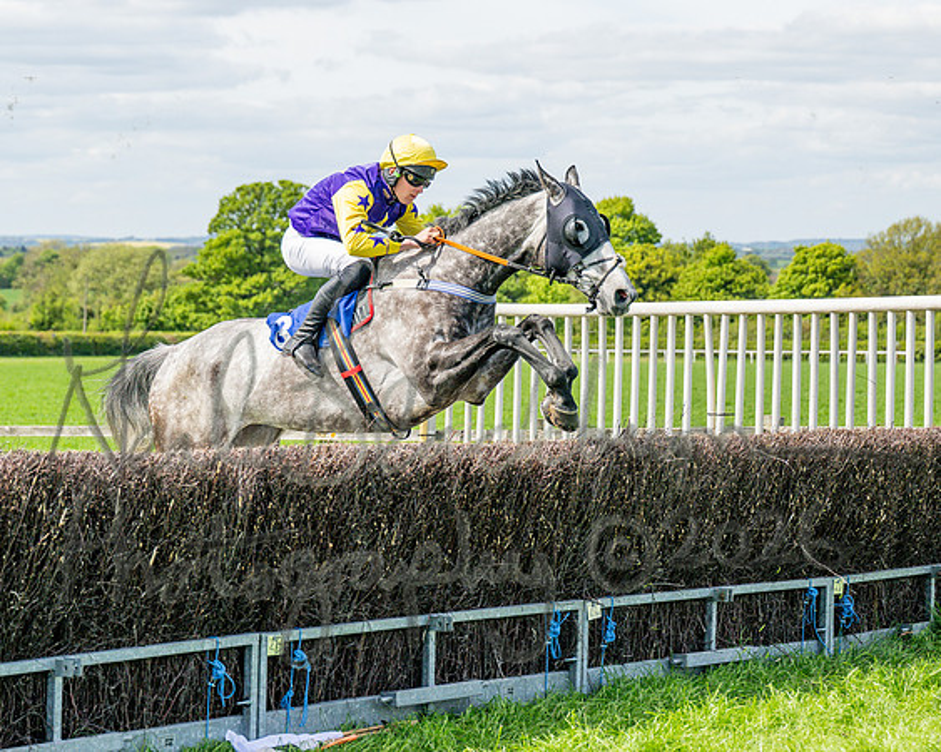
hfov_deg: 17.4
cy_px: 367
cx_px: 358
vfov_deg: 14.0
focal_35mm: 110
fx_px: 3065
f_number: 4
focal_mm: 71
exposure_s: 1/3200
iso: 400
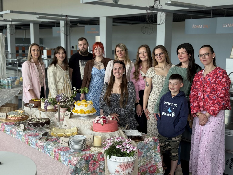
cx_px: 116
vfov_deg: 30.3
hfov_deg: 39.7
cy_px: 88
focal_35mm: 48
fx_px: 323
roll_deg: -0.9
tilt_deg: -8.1
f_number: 1.78
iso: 64
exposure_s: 1/275
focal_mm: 6.76
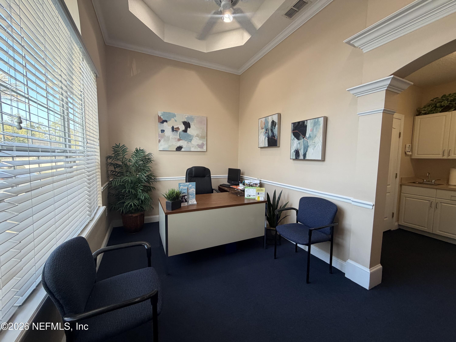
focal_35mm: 14
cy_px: 171
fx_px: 184
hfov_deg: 102.1
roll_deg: -1.3
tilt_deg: -4.0
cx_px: 228
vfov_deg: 85.7
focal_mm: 2.22
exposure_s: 1/120
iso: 200
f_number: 2.2
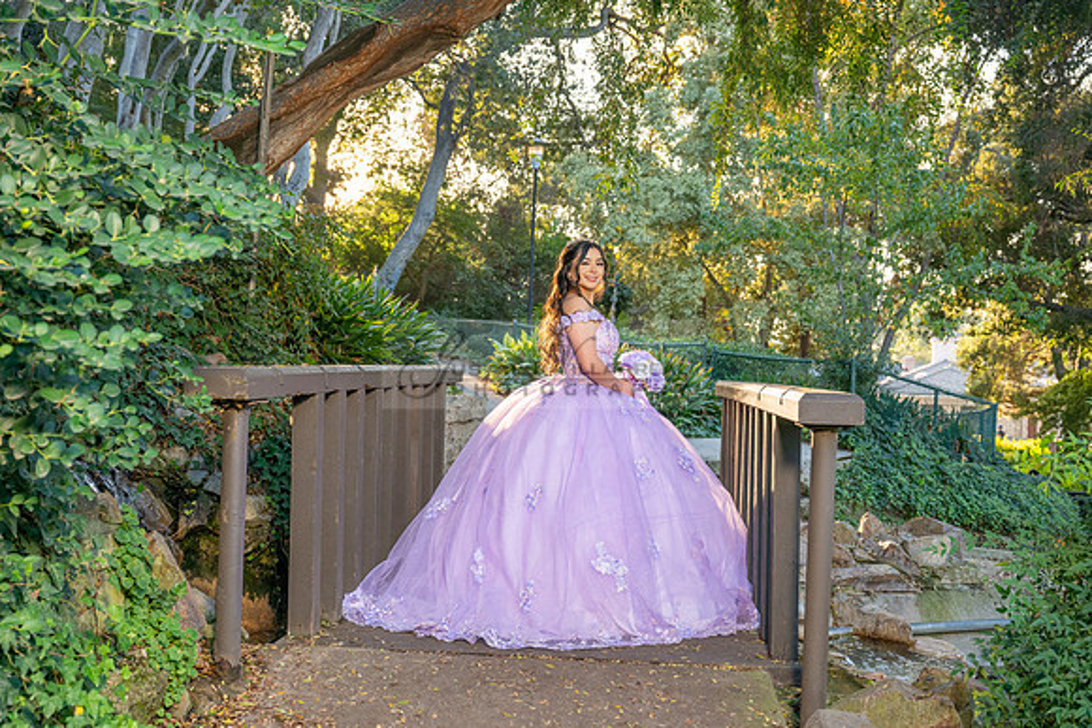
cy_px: 364
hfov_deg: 48.4
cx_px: 546
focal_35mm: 40
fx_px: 1214
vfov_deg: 33.4
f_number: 4.5
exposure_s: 1/200
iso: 400
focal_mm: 40
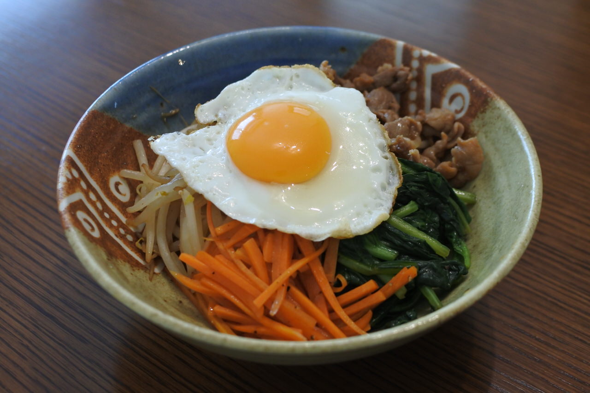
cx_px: 295
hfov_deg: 40.3
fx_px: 803
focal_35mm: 49
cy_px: 196
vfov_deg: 27.5
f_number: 2.8
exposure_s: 1/80
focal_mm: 18.5
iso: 800
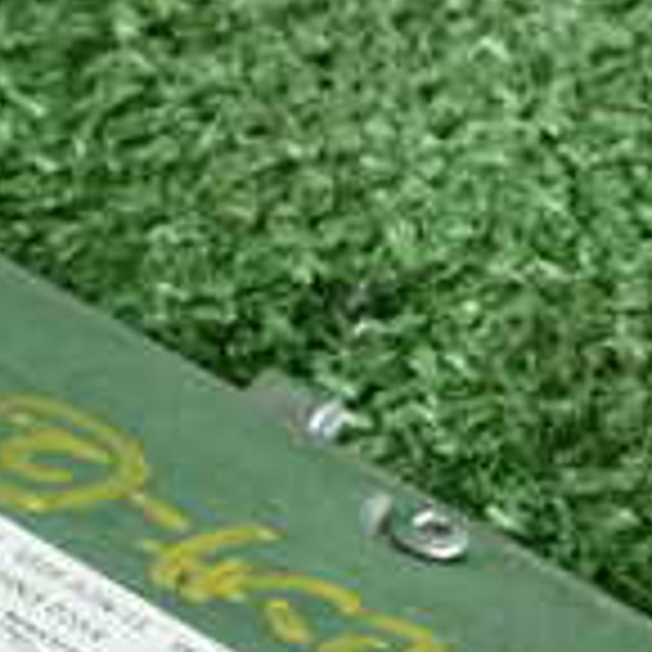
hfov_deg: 9.5
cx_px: 198
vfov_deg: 9.4
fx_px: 3900
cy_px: 899
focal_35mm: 183
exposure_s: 1/125
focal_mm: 9.01
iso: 500
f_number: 3.2
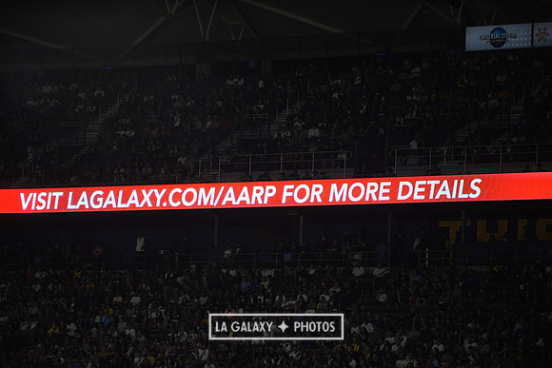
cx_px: 276
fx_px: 3067
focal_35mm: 200
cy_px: 184
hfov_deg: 10.3
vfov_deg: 6.9
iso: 1600
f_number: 2.8
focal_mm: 200
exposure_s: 1/3200
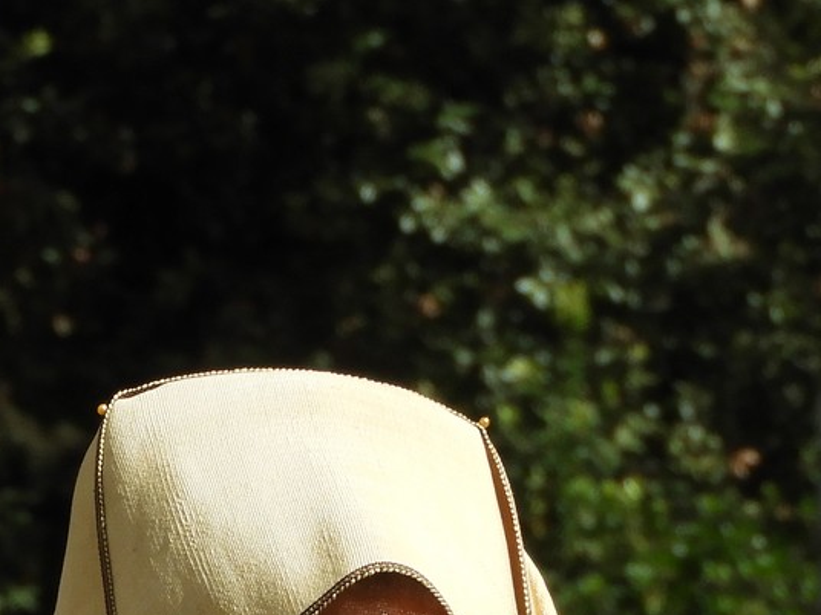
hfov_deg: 2.7
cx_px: 116
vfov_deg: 2.0
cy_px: 1031
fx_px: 17527
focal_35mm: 739
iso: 100
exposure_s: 1/500
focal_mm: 39.4
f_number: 5.3
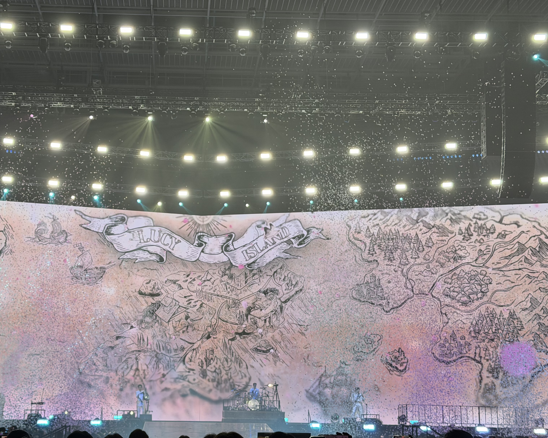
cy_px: 253
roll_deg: -0.2
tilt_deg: +10.5
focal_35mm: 62
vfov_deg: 24.6
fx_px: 1006
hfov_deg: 30.4
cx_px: 214
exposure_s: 1/116
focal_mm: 6.76
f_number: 1.78
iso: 50
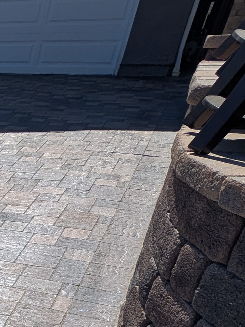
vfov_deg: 35.7
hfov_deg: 20.8
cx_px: -200
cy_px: 342
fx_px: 444
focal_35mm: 47
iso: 41
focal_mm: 2.23
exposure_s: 1/3049
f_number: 1.95
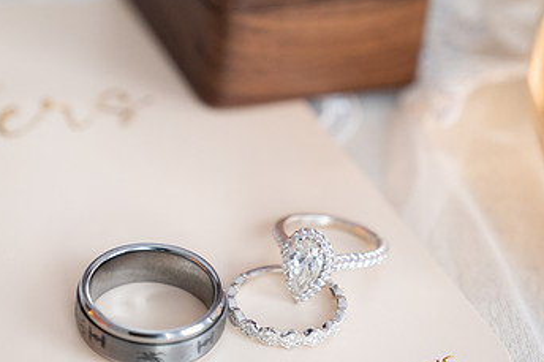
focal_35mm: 118
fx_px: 1782
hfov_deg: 17.3
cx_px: 195
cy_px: 212
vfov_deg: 11.6
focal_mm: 70
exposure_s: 1/80
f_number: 4
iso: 640
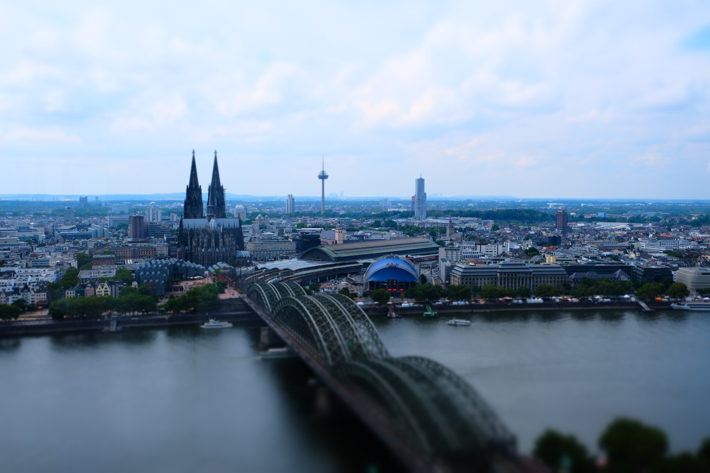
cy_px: 236
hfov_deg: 54.4
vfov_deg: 37.9
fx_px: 690
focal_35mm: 35
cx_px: 355
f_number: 5.6
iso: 400
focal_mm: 23.2
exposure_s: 1/1500
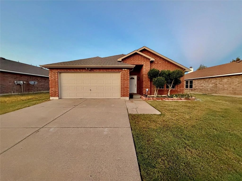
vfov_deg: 85.7
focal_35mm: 14
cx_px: 121
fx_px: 98
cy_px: 90
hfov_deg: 102.1
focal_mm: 2.22
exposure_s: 1/60
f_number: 2.2
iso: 800
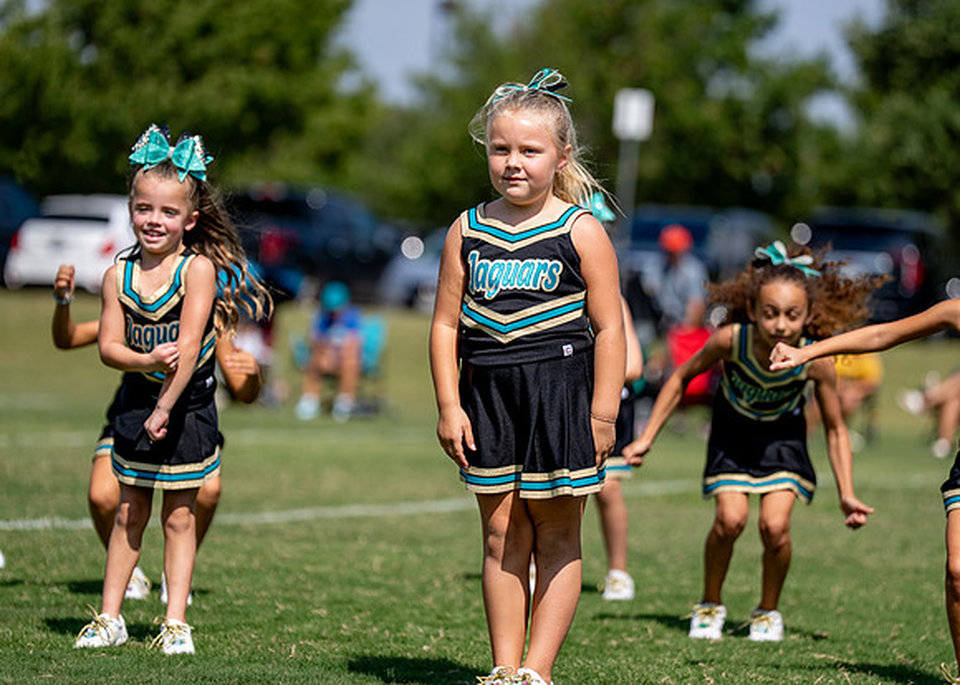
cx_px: 523
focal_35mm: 174
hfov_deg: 11.6
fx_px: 4730
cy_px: 328
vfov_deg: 8.3
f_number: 2.8
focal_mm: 151
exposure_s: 1/3200
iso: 100
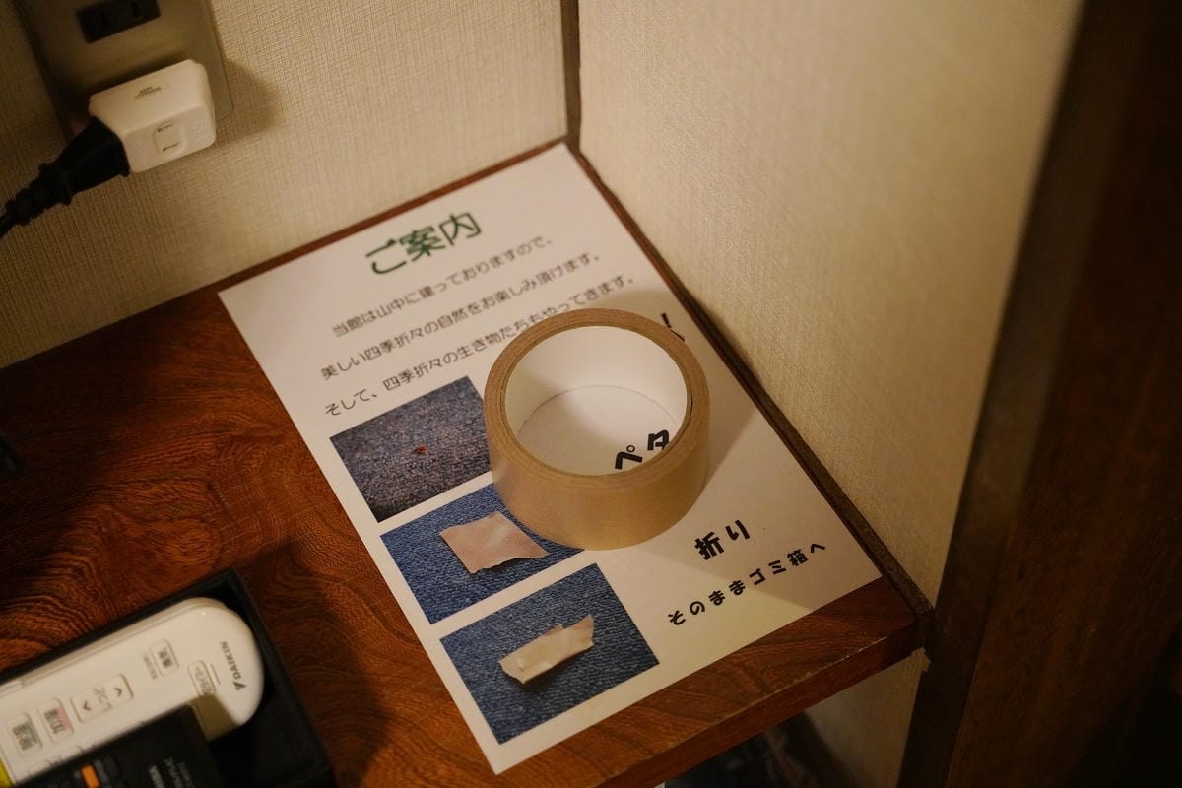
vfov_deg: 21.9
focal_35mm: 62
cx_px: 591
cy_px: 394
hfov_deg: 32.4
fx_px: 2036
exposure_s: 1/160
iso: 6400
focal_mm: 62
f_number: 2.8
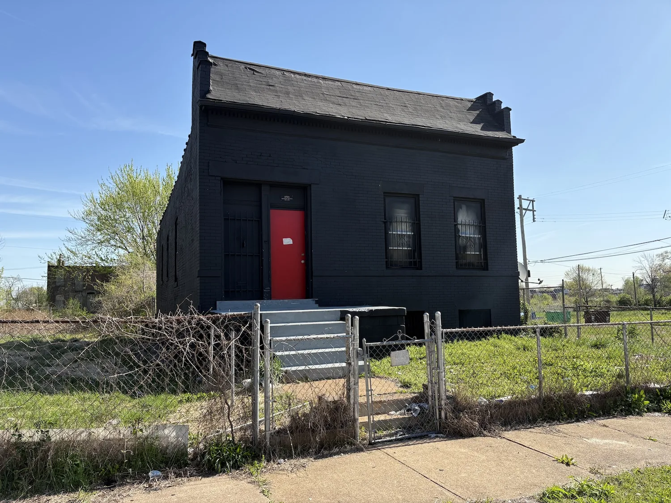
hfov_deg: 67.3
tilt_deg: +6.4
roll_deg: +0.9
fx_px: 504
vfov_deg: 53.1
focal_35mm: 26
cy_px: 252
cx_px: 336
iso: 50
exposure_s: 1/2208
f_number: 1.6
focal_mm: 5.96
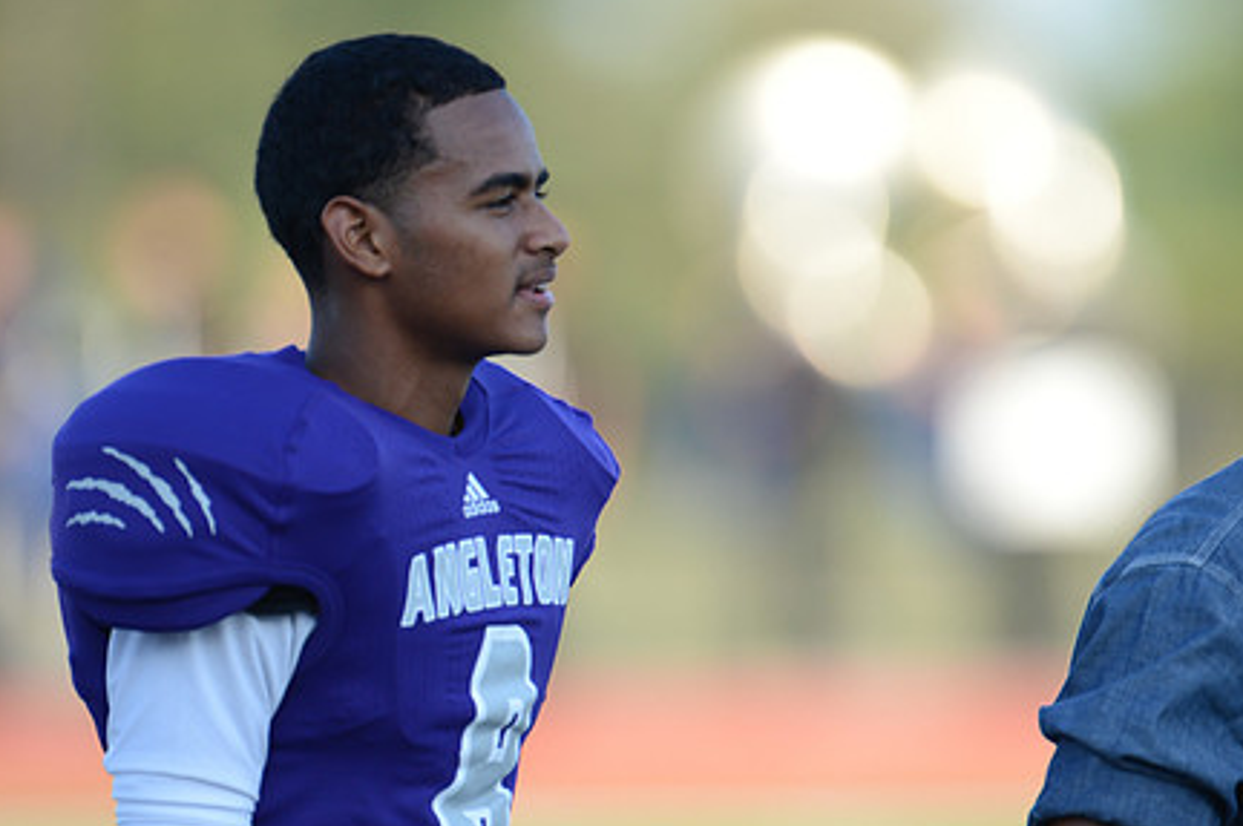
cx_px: 541
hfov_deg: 2.8
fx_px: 25487
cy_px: 521
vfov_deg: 1.9
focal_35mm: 739
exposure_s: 1/1600
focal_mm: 550
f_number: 4
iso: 800
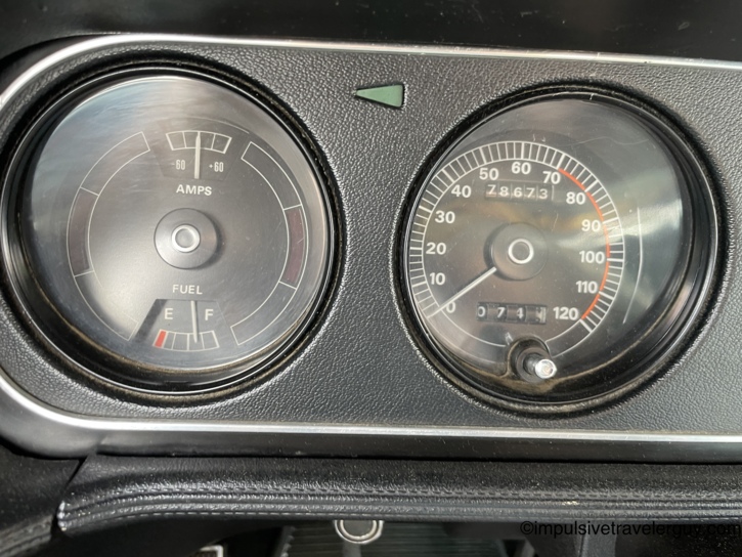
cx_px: 371
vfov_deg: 53.1
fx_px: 557
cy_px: 278
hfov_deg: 67.3
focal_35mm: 26
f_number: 1.6
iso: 125
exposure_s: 1/67
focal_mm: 4.2
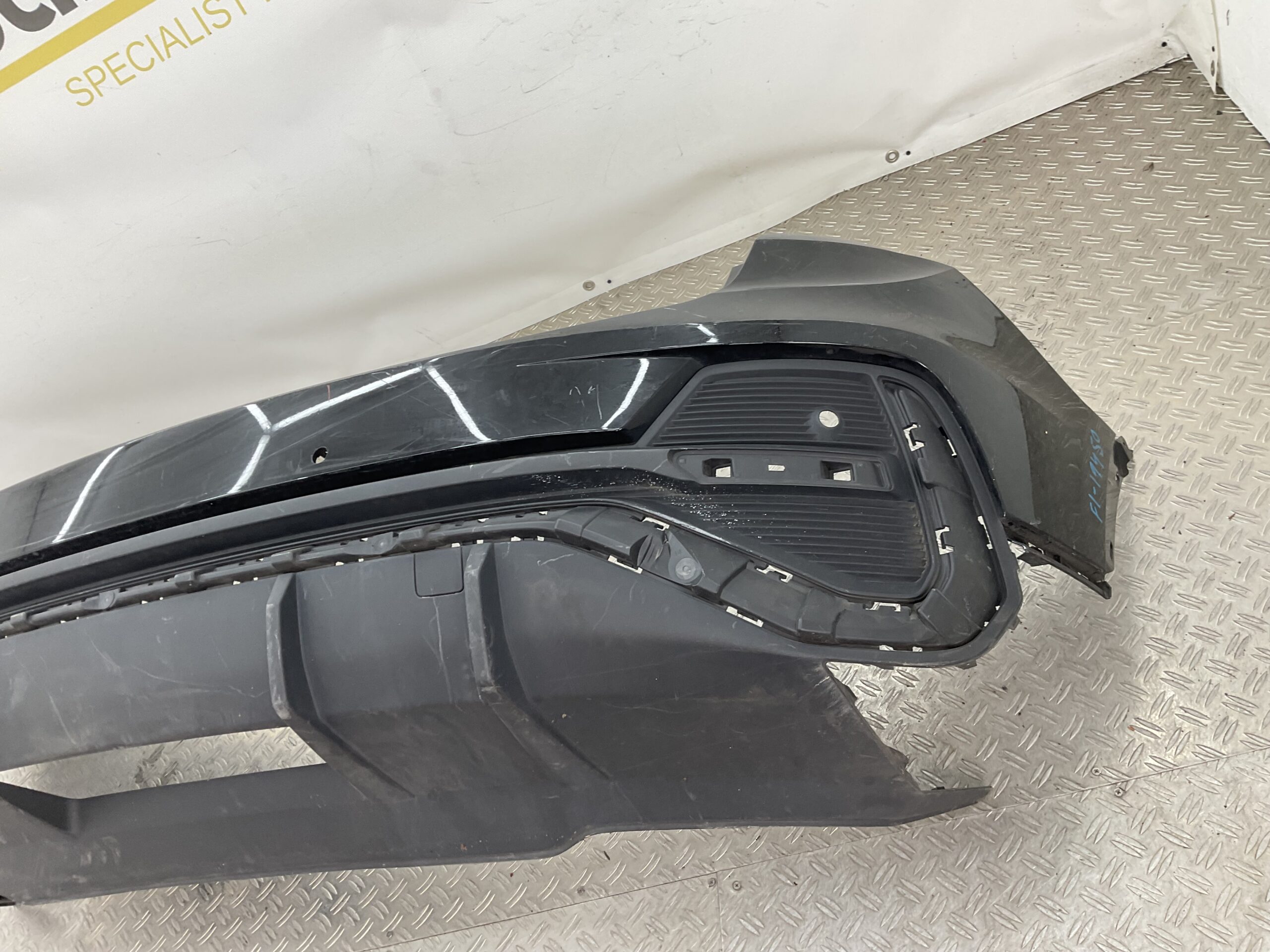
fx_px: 1064
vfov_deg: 48.2
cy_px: 476
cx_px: 635
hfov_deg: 61.7
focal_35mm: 29
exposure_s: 1/100
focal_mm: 3
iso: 25
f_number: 1.8
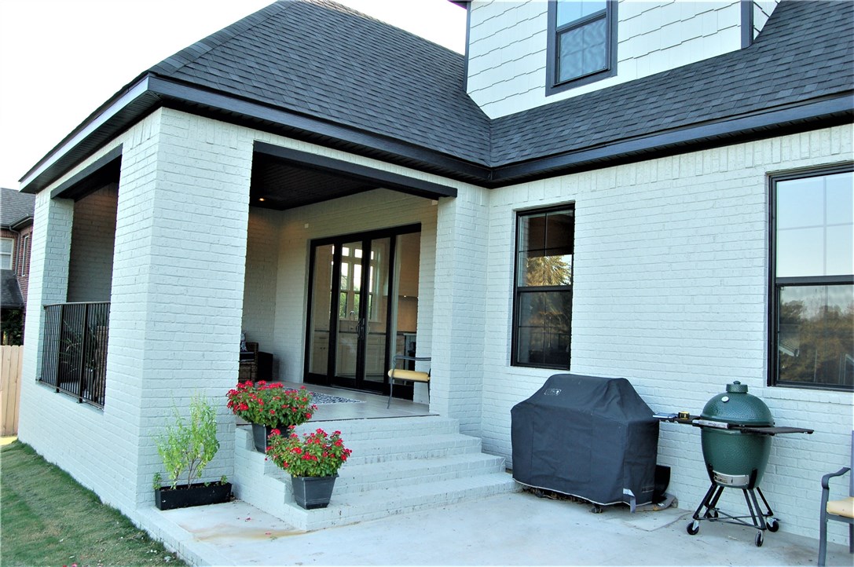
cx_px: 427
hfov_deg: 67.4
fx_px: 640
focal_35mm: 27
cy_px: 284
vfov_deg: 47.8
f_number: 5.6
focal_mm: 18
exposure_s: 1/125
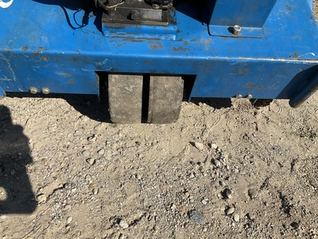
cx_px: 159
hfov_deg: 61.7
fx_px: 266
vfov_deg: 48.2
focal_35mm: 29
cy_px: 120
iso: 25
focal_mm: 3
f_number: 1.8
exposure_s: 1/2058
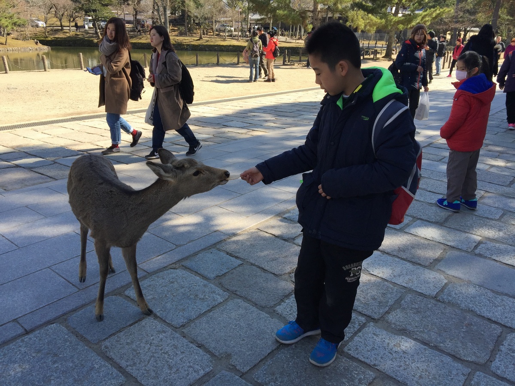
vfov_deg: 48.2
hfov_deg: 61.7
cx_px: 258
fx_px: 431
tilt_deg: -19.9
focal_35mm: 29
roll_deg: -0.7
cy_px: 193
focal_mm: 4.15
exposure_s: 1/732
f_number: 2.2
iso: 32
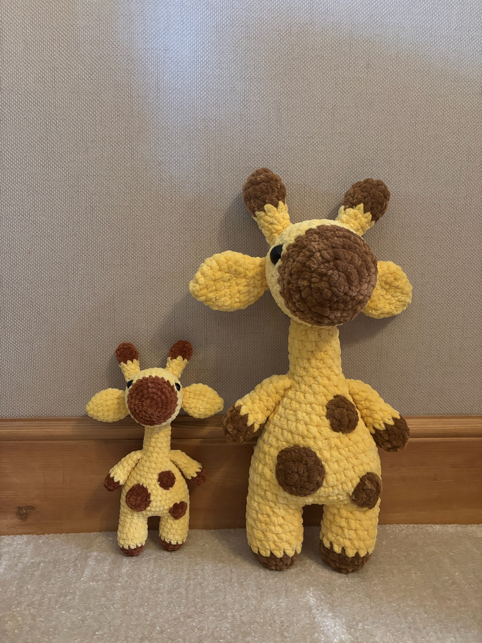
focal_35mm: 26
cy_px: 322
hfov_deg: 53.1
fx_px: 483
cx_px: 241
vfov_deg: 67.3
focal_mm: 5.96
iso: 640
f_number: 1.6
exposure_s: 1/33
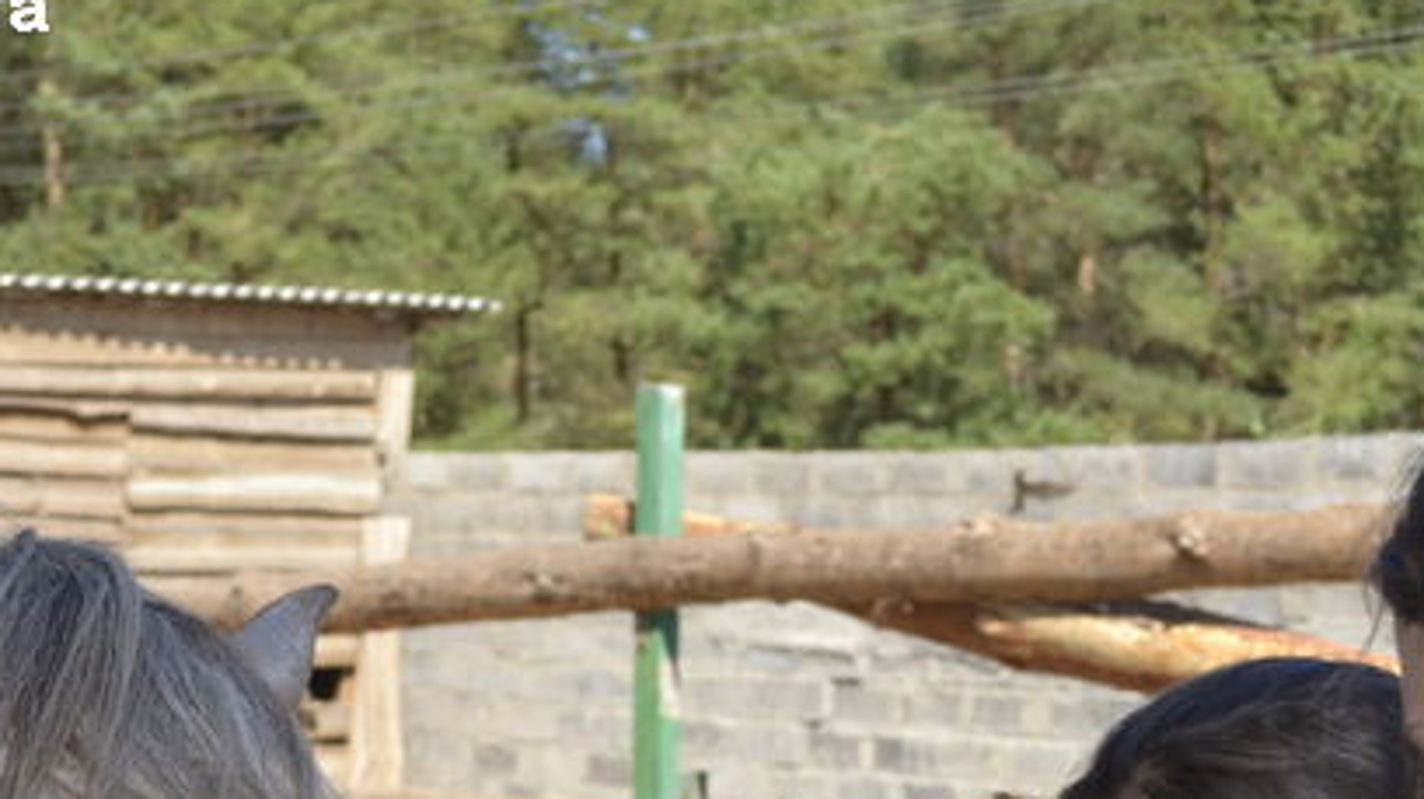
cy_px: 970
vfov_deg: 11.4
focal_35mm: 104
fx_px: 3925
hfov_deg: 20.3
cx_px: 251
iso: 100
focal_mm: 30
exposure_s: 1/200
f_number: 5.6
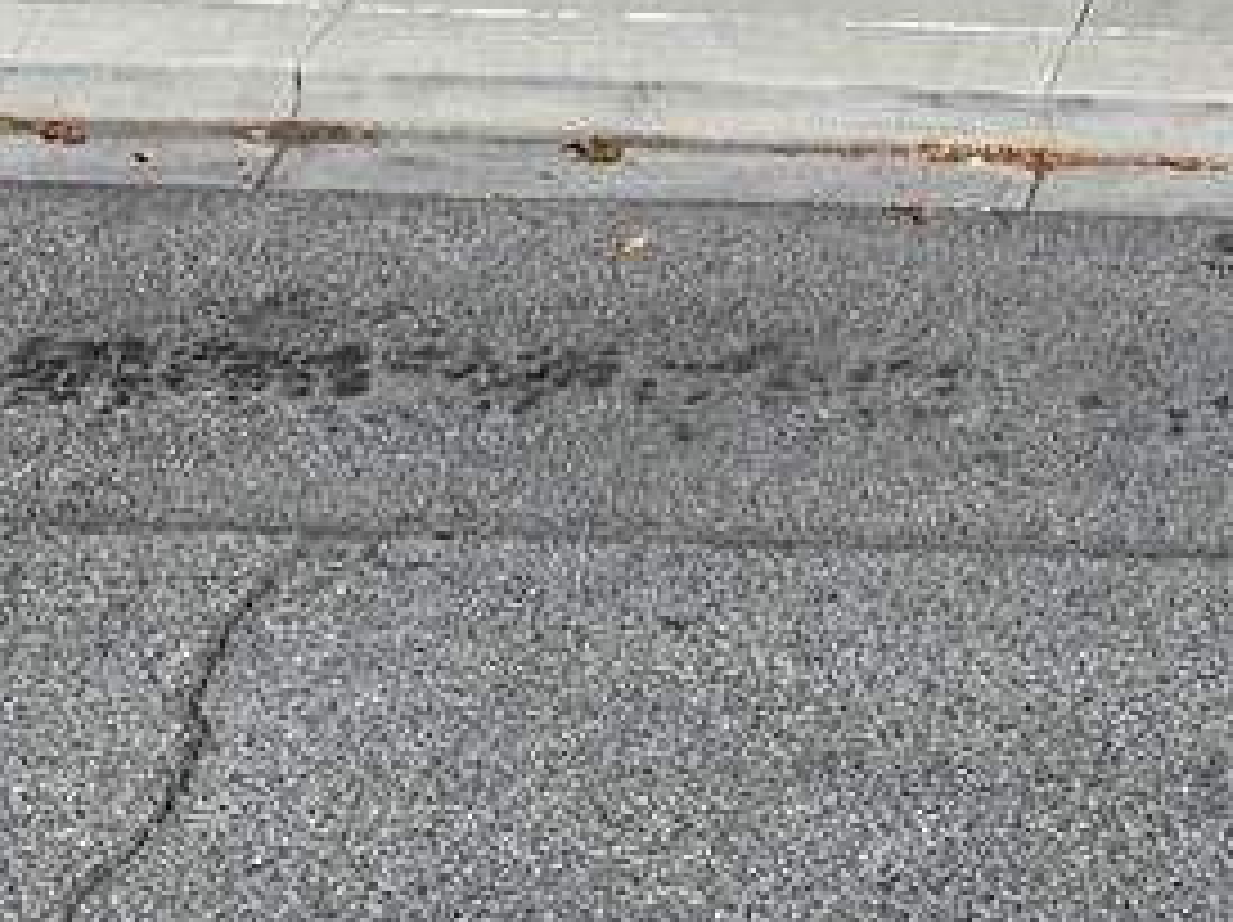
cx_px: 810
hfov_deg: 14.1
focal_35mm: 140
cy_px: -1291
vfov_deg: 9.4
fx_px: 4982
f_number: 2.8
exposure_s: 1/1600
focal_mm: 12.29
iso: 100
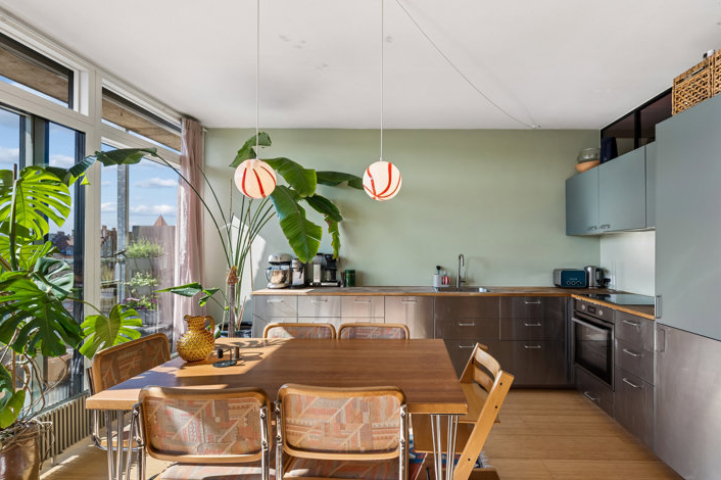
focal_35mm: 17
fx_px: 340
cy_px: 248
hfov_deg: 92.9
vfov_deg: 70.4
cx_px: 403
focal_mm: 15
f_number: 9
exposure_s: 1/100
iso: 160
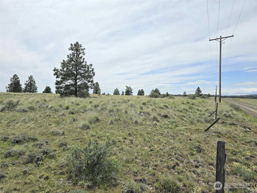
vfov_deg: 58.9
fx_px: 171
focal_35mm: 23
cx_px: 128
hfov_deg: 73.9
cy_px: 96
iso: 12
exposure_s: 1/1667
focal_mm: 6.3
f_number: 1.7
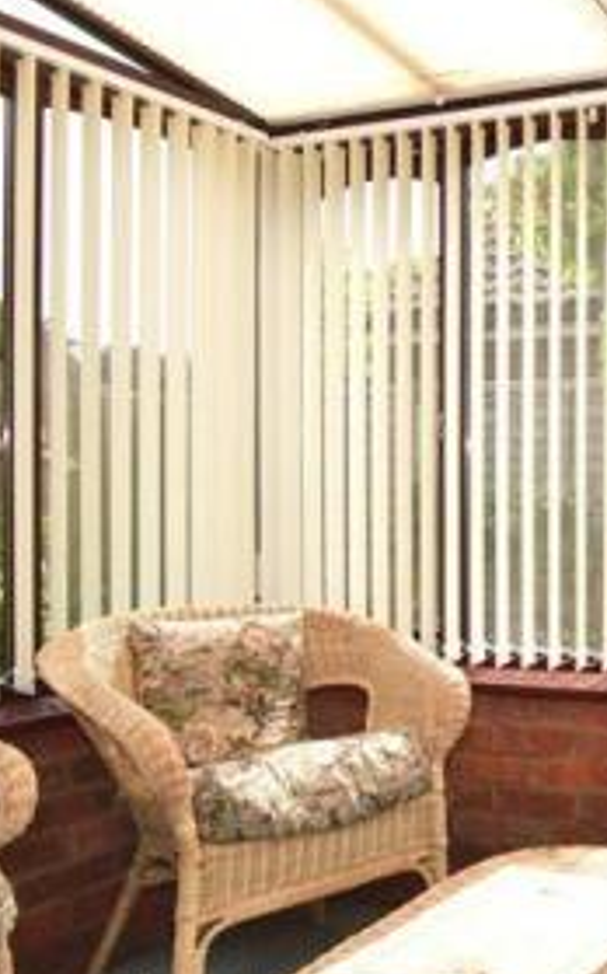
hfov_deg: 27.9
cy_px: 497
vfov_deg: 54.0
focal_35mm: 36
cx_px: 827
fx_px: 954
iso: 400
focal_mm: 10
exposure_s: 1/200
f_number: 16
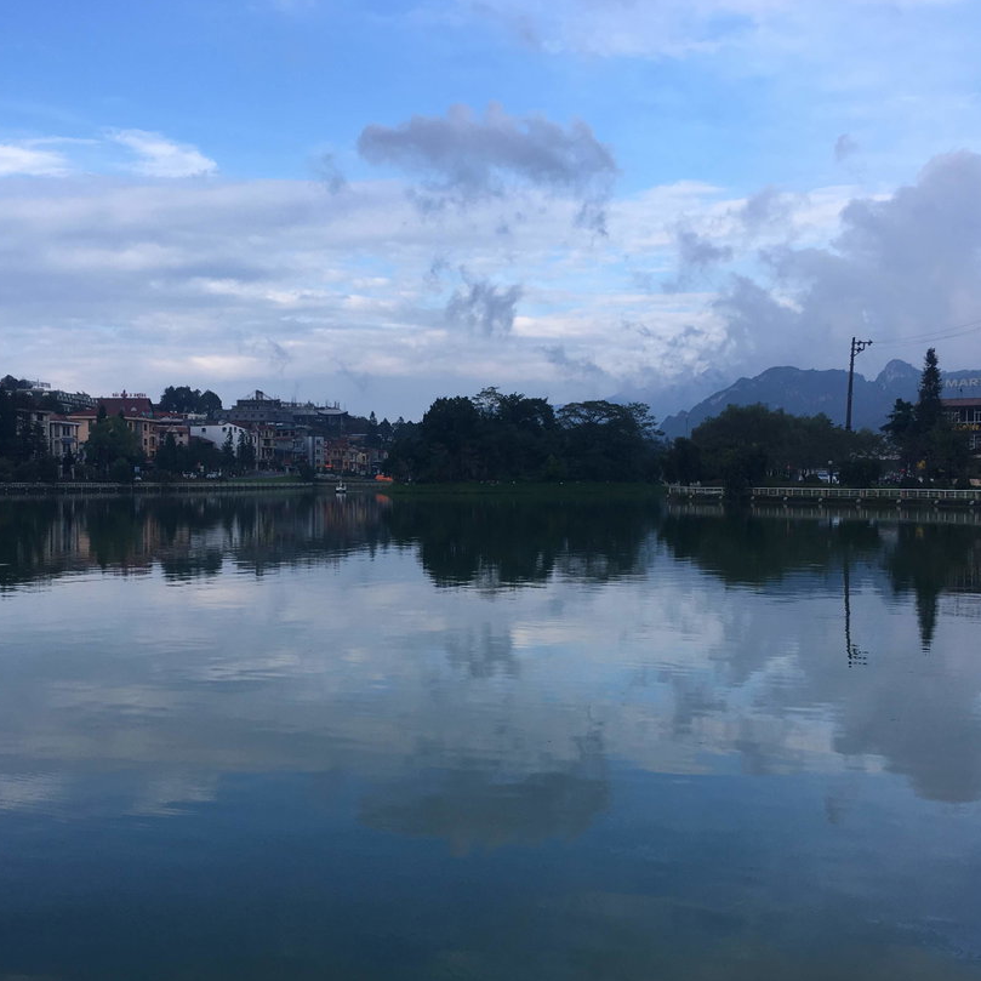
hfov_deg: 43.8
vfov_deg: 43.8
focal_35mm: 38
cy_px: 520
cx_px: 460
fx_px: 1218
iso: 25
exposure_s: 1/527
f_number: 2.2
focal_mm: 4.15
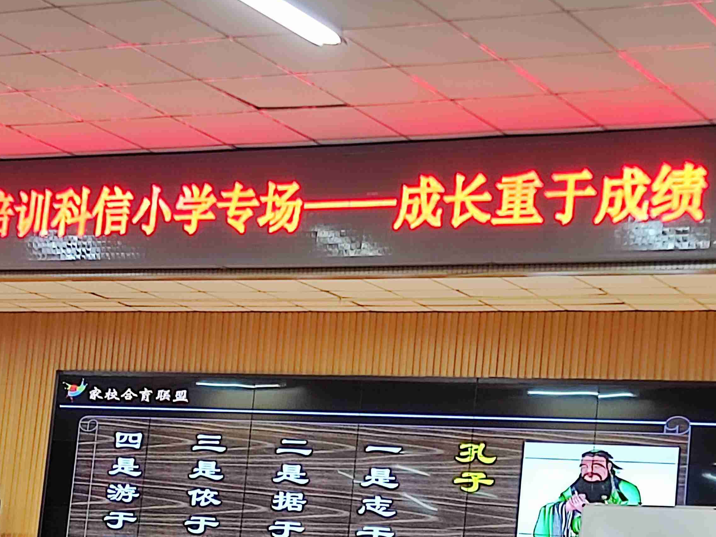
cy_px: 393
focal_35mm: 100
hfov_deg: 19.6
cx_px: 347
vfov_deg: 14.7
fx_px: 2068
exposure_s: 1/50
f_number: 1.79
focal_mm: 4.71
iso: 124
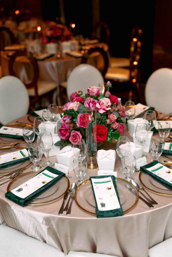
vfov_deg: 39.6
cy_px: 128
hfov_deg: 27.0
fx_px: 358
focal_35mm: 50
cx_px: 86
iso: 50
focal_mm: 50
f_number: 1.8
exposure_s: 1/200
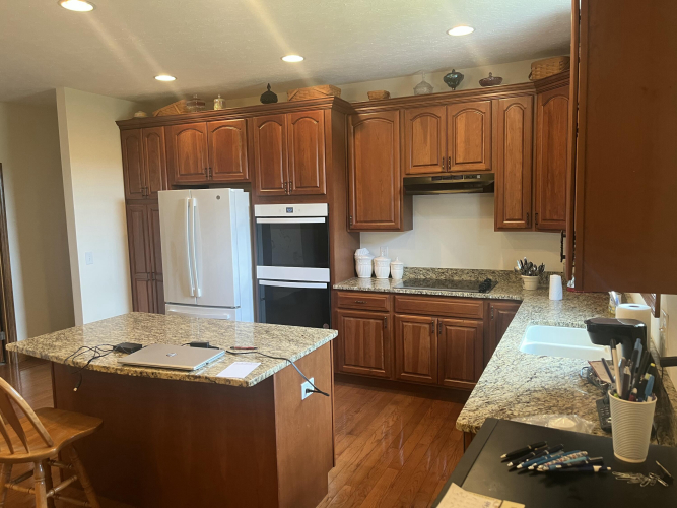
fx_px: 508
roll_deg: +1.0
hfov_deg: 67.3
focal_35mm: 26
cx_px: 338
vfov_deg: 53.0
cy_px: 254
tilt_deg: -6.8
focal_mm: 5.1
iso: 125
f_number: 1.6
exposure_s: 1/60
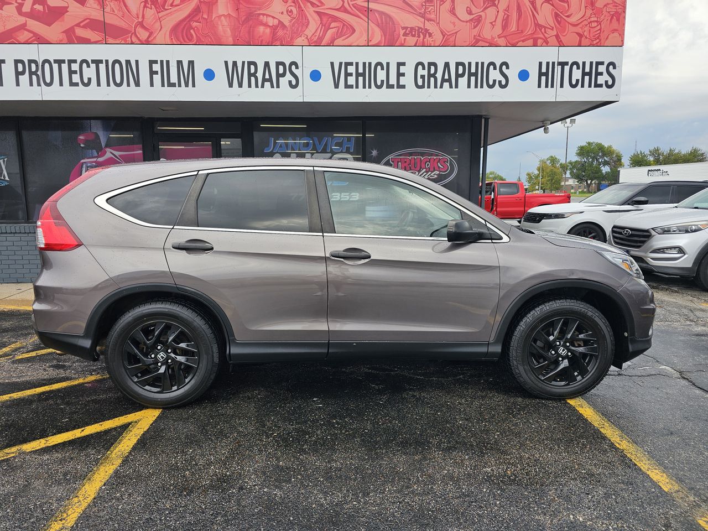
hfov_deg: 73.9
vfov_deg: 58.9
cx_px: 354
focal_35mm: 23
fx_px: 470
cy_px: 266
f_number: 1.7
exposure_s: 1/187
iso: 10
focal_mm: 6.3
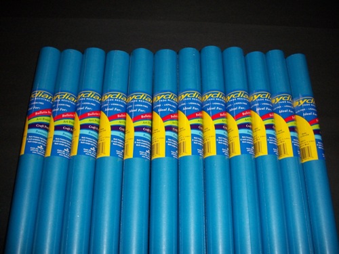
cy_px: 127
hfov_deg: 52.6
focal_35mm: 35
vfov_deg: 40.7
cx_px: 170
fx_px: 343
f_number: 3.1
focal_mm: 6.3
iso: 200
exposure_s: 1/125
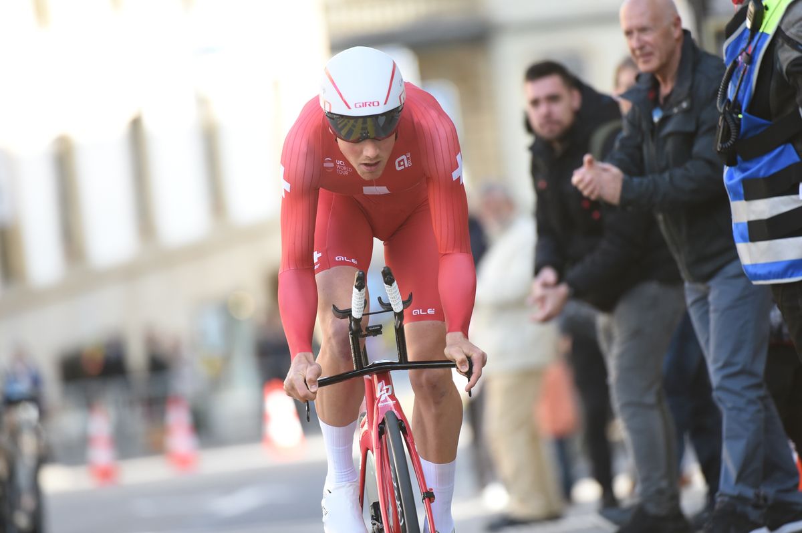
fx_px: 8900
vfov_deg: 3.4
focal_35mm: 400
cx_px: 401
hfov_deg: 5.2
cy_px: 266
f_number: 4.5
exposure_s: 1/1250
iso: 2000
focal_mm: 400
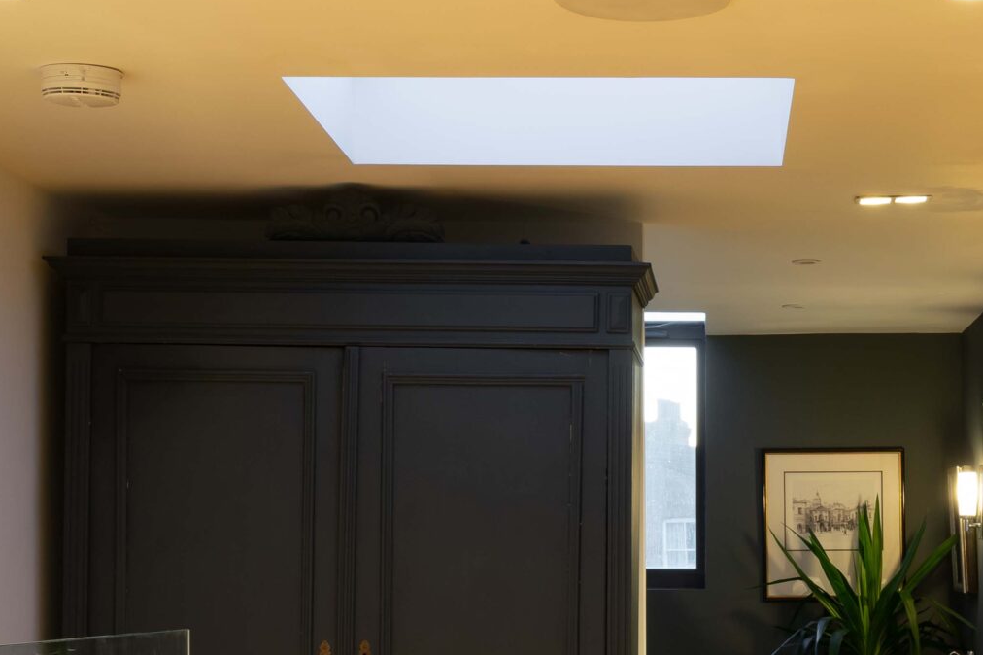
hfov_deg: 23.5
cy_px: 660
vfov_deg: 15.6
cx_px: 709
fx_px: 2347
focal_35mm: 86
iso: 200
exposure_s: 3
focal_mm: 34
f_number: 11
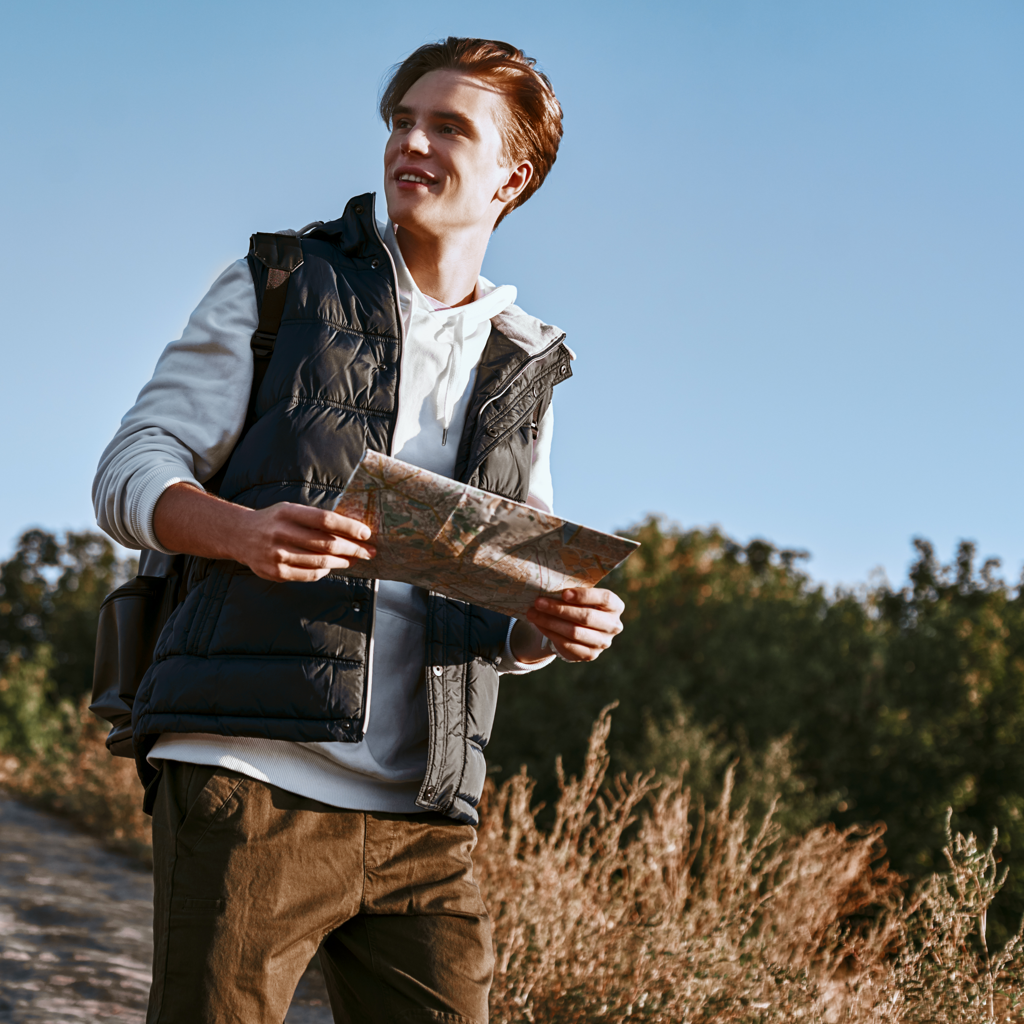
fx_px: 2142
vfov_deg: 26.9
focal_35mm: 64
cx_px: 366
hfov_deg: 26.8
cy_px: 511
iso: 160
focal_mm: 50
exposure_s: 1/1250
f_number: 3.5
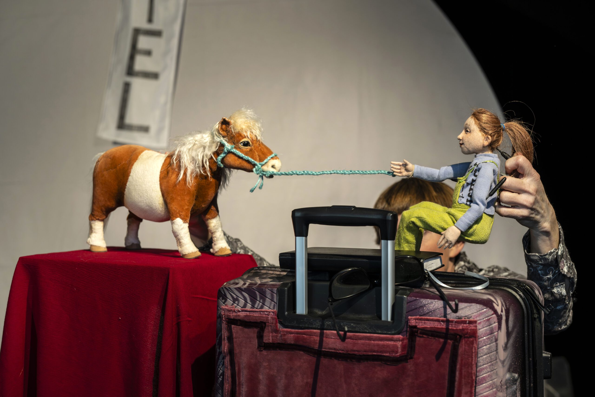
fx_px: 892
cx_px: 298
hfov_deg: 36.9
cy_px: 198
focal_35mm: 54
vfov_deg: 25.1
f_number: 4
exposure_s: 1/160
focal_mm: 54
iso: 800
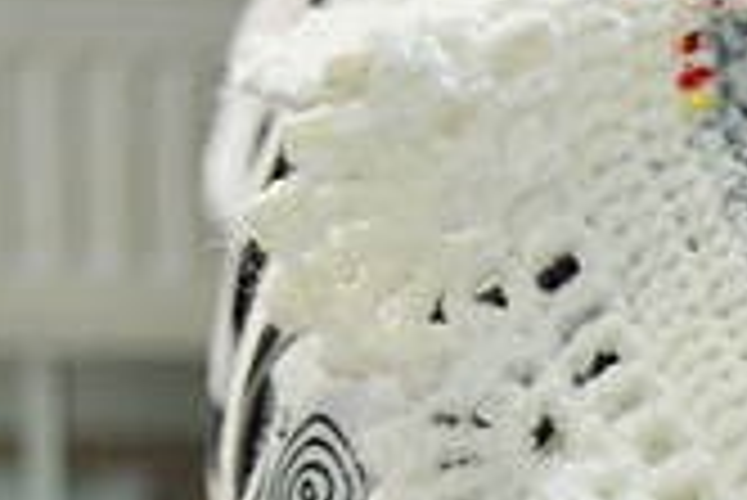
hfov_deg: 11.6
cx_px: 954
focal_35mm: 172
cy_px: 572
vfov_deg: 7.9
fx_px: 3572
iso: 720
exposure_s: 1/30
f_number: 4.8
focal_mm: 38
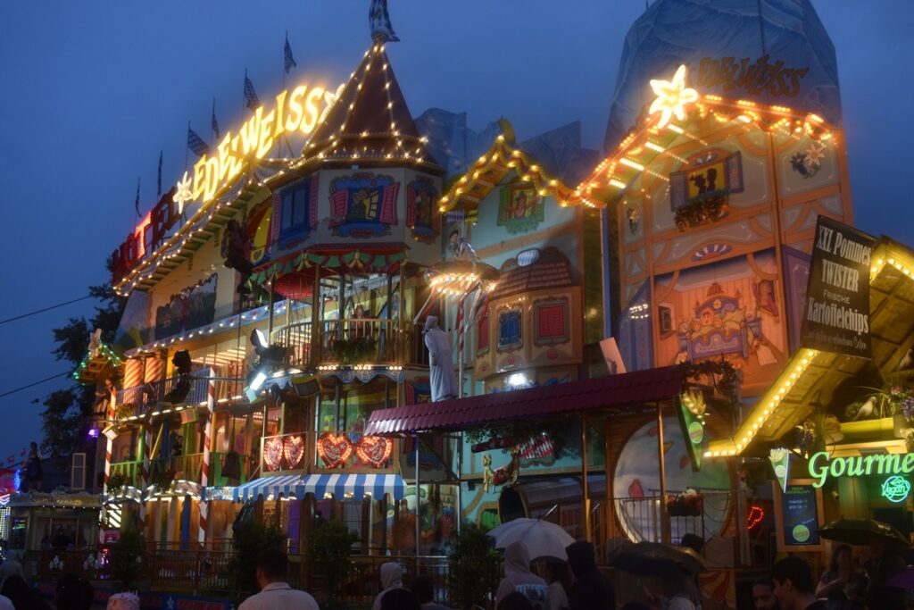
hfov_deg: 51.3
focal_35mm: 38
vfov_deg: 35.5
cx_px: 457
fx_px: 952
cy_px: 305
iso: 400
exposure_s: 1/125
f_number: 5.6
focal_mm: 25
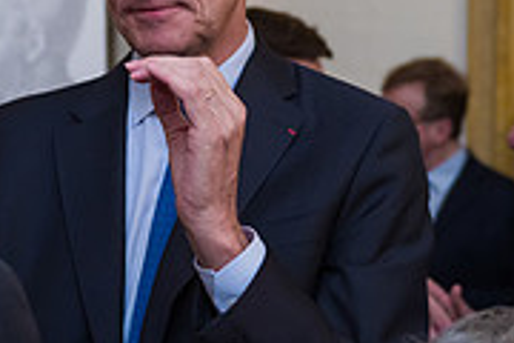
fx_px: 1827
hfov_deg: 16.0
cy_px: 138
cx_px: 207
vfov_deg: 10.7
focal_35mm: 128
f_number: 3.2
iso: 1600
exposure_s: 1/200
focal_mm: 38
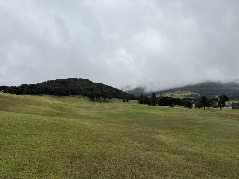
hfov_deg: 67.3
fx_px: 180
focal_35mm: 26
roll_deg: +0.5
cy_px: 90
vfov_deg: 53.1
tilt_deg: +0.8
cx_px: 120
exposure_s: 1/6329
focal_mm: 5.96
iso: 50
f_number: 1.6
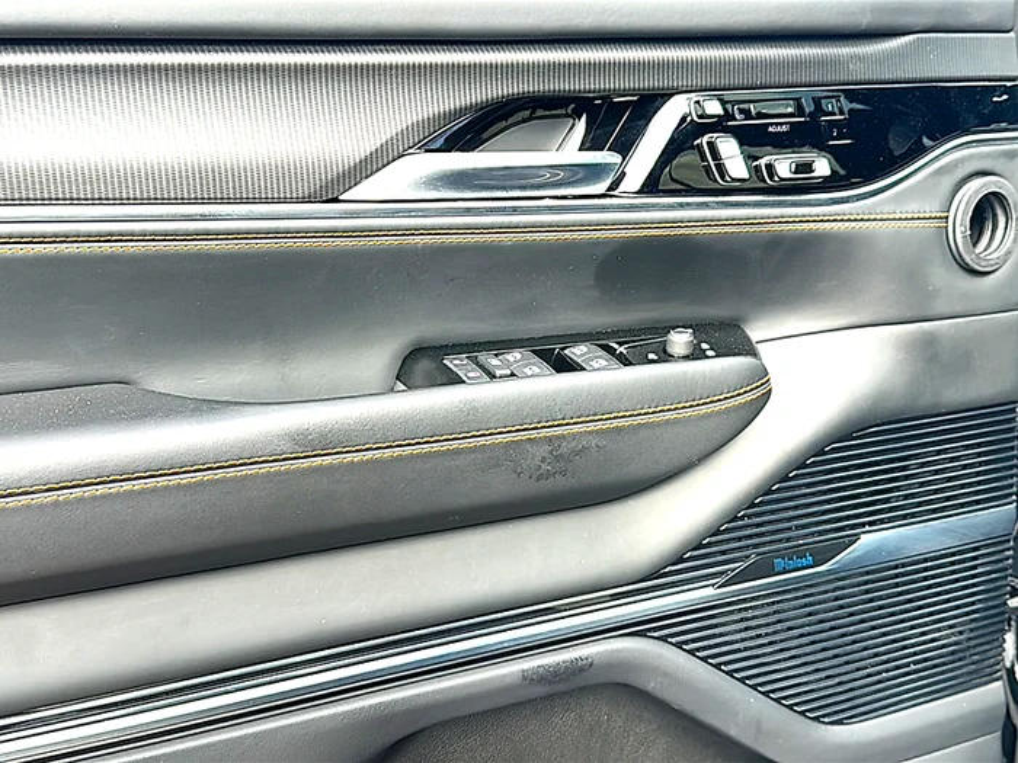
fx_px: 1059
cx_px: 509
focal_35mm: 36
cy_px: 382
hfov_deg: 51.4
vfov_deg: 39.7
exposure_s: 1/206
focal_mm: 6.86
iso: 64
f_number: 1.78
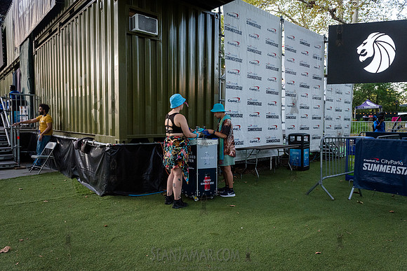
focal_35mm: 24
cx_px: 204
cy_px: 136
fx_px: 275
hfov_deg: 73.0
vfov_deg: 52.5
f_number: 4.5
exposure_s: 1/250
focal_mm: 24
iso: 2000
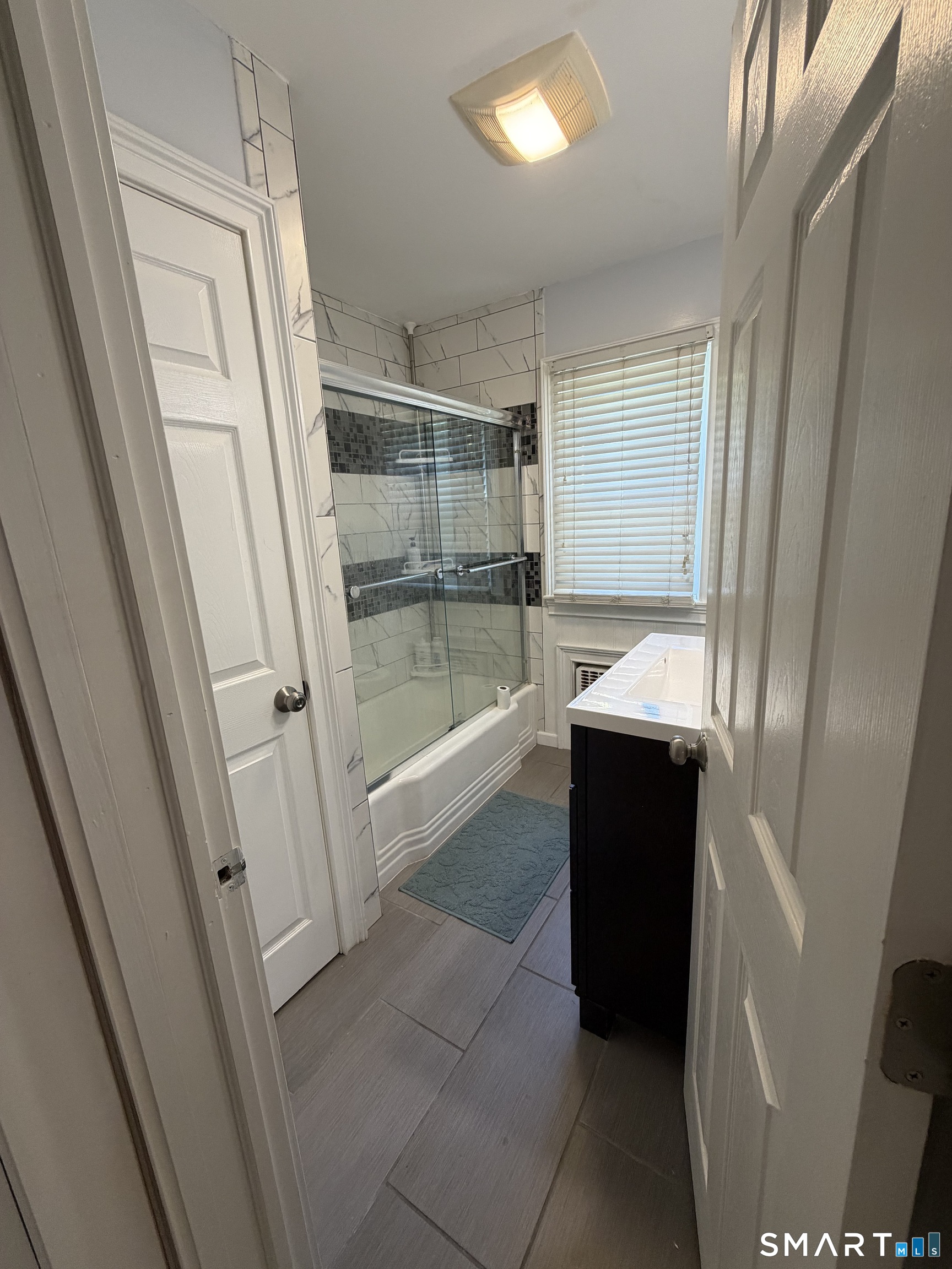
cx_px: 476
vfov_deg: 102.1
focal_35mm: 14
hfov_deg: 85.7
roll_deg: +3.4
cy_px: 634
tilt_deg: -12.7
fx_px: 513
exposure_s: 1/60
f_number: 2.2
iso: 200
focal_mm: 2.22
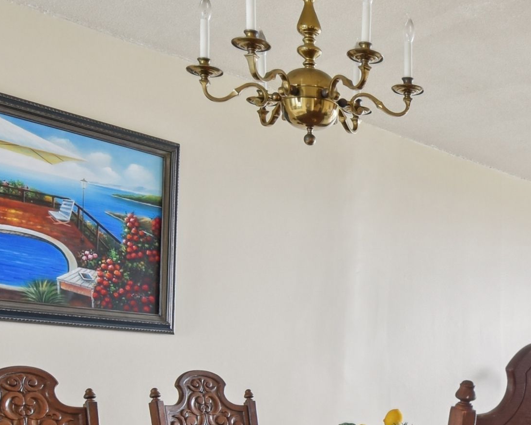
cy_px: 371
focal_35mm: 50
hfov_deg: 32.4
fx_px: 786
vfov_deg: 29.2
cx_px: 599
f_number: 7.1
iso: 400
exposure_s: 1/15
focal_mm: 10
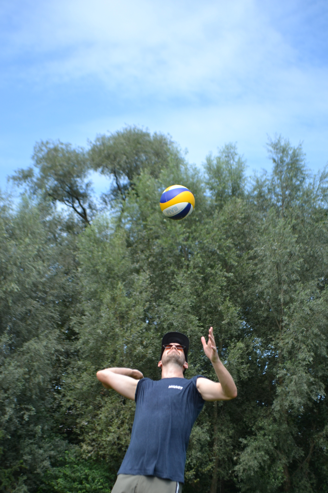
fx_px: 1128
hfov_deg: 16.6
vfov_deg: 24.6
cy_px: 246
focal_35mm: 82
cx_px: 164
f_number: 5.6
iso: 400
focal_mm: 55
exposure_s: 1/800
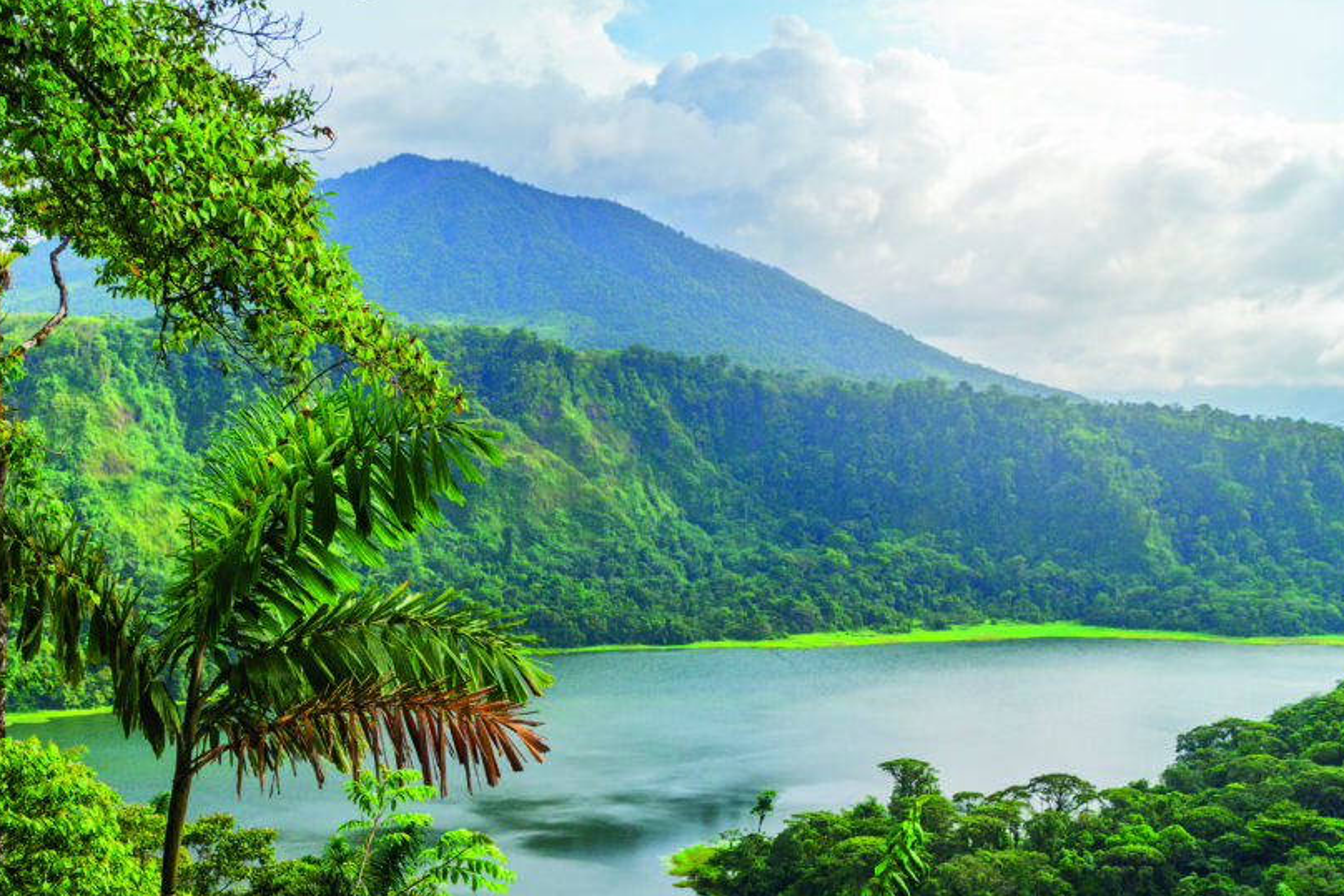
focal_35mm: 38
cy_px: 534
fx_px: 1419
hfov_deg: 50.7
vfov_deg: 35.0
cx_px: 645
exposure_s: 1/200
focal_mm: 20
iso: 100
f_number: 8
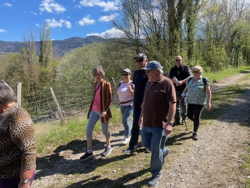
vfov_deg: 53.1
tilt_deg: -6.1
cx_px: 125
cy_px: 94
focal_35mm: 26
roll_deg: +0.1
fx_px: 188
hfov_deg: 67.3
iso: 32
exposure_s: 1/1335
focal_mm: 4.2
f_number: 1.6
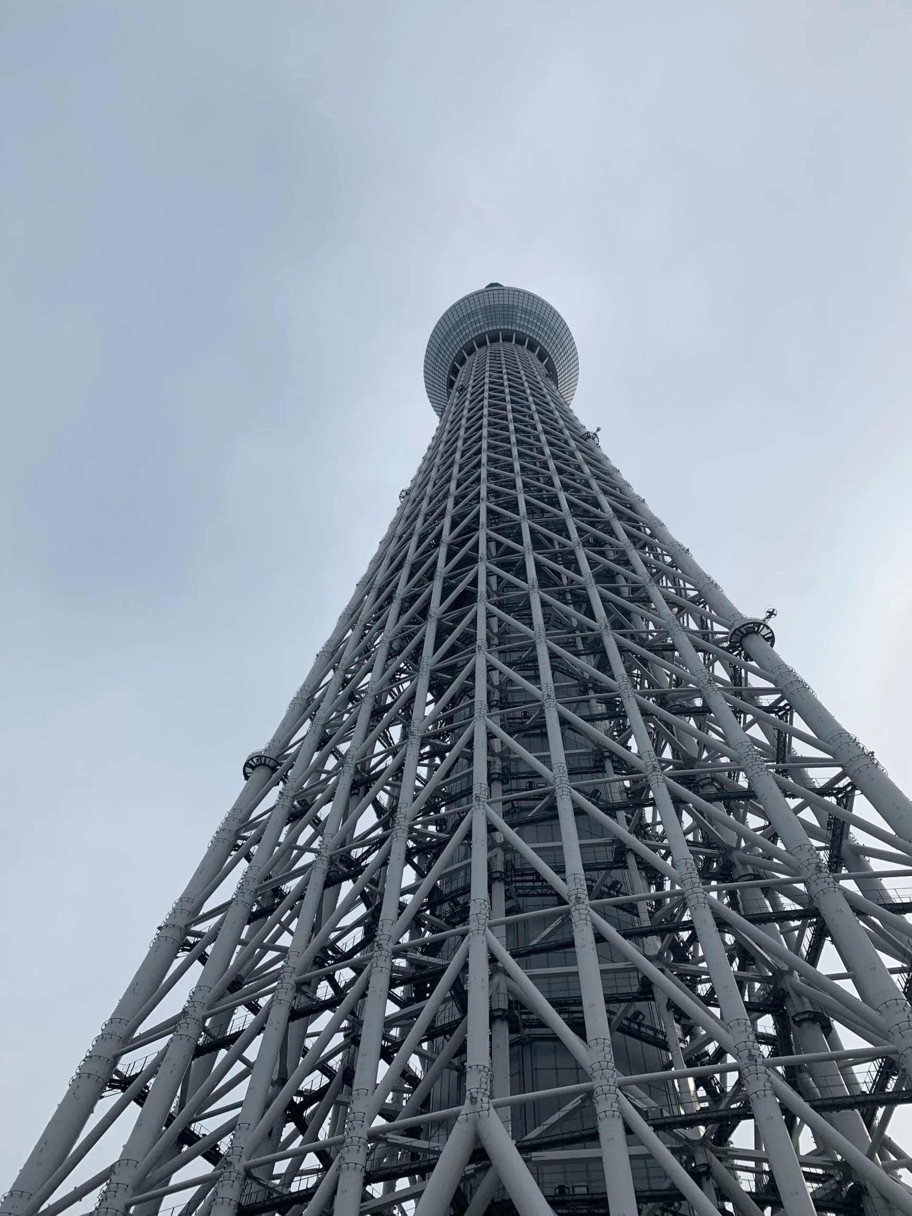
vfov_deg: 67.3
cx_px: 456
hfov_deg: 53.1
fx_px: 913
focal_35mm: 26
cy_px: 608
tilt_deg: +66.2
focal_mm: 4.25
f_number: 1.8
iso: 25
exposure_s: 1/4673
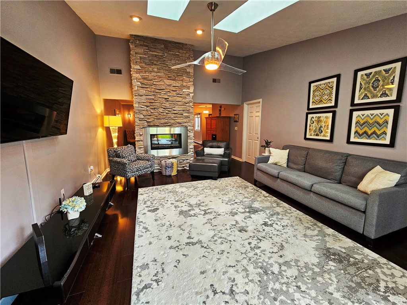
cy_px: 152
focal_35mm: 13
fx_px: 153
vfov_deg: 89.9
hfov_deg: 106.2
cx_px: 204
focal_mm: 2.2
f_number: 2.2
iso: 250
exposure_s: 1/60
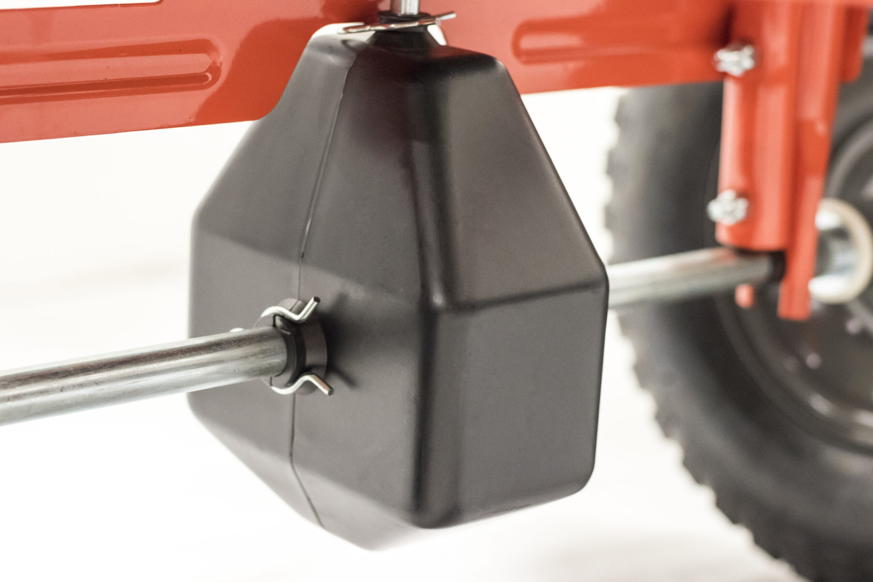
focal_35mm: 75
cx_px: 436
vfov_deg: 18.2
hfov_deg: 27.0
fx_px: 1819
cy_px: 291
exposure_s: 1/50
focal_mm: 50
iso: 3200
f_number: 3.5
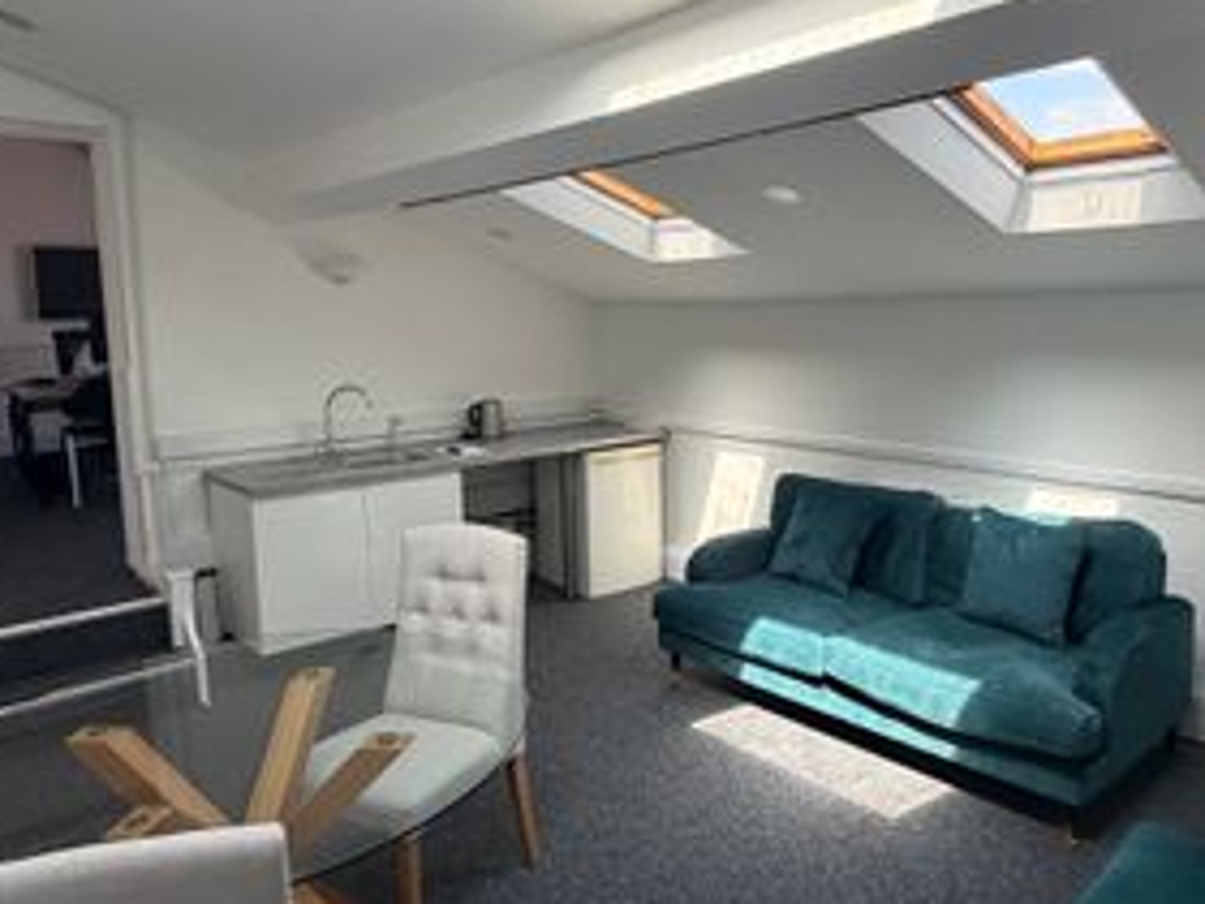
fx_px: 696
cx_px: 693
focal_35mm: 20
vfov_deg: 65.9
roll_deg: +0.2
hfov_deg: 81.2
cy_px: 418
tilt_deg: -5.1
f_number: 2.2
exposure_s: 1/192
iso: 64
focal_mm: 2.22
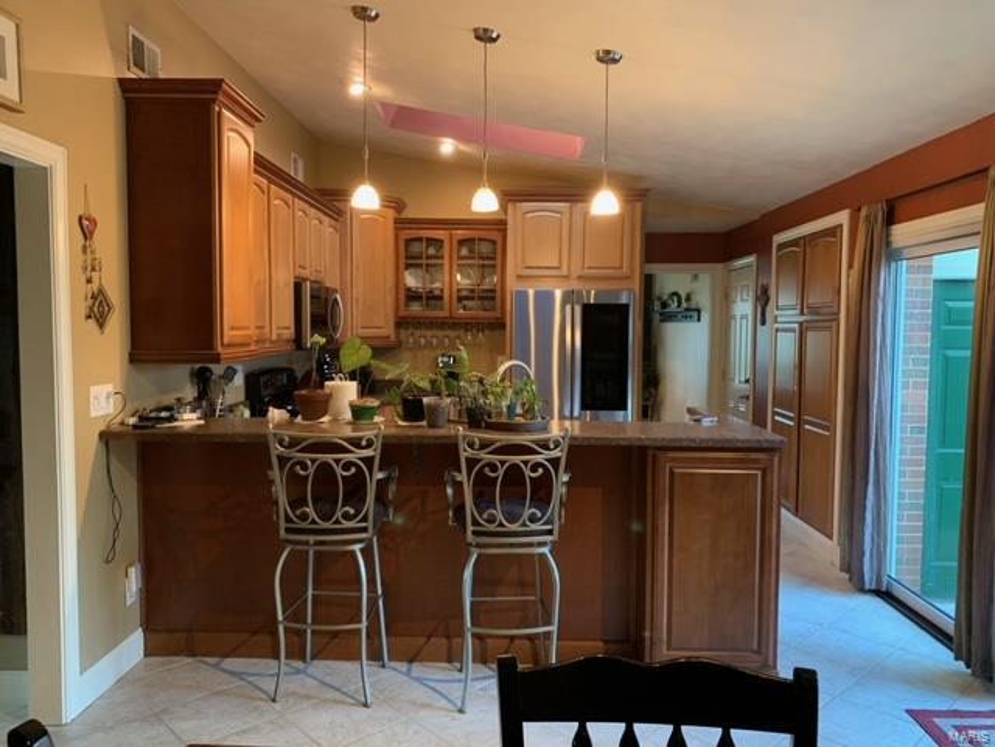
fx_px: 747
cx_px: 498
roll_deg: -0.3
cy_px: 374
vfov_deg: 53.1
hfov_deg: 67.3
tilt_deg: -2.4
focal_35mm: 26
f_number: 1.8
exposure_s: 1/40
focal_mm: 4.25
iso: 320
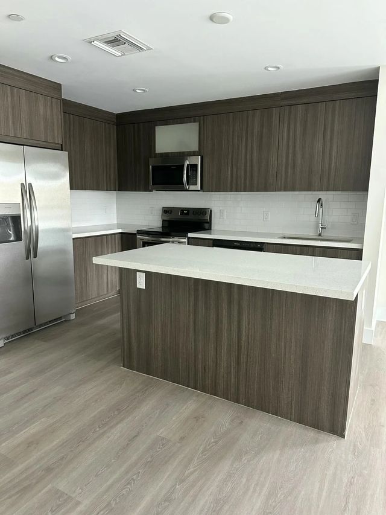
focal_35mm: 24
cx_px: 193
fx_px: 357
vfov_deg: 71.6
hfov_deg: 56.8
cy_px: 258
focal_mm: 6.86
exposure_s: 1/60
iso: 400
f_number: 1.78
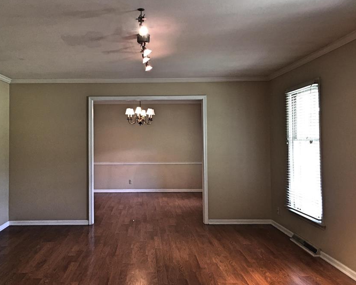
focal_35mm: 35
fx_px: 369
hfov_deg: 51.1
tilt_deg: +3.6
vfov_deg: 42.2
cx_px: 140
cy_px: 127
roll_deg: -0.1
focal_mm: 4.15
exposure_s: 1/30
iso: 100
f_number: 2.2
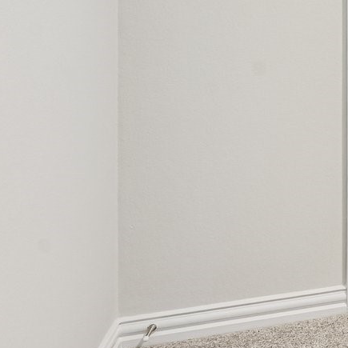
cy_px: -94
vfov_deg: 21.8
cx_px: 699
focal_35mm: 72
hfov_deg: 17.3
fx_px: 819
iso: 400
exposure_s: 1/8
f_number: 8
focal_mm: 18
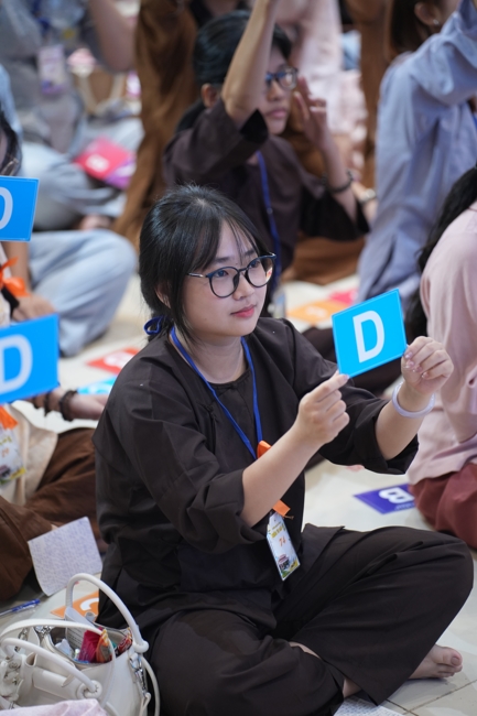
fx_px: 2983
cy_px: 358
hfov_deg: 9.1
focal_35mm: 150
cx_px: 238
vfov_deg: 13.7
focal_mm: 150
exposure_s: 1/60
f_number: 2.8
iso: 1250
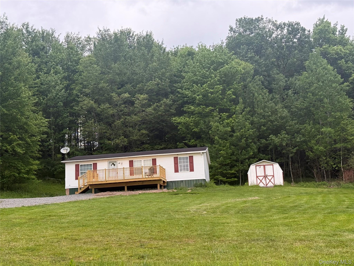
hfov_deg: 39.7
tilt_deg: +11.0
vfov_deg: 30.3
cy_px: 133
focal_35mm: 48
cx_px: 177
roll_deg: +3.0
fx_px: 491
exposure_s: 1/240
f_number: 1.78
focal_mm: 6.76
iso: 125
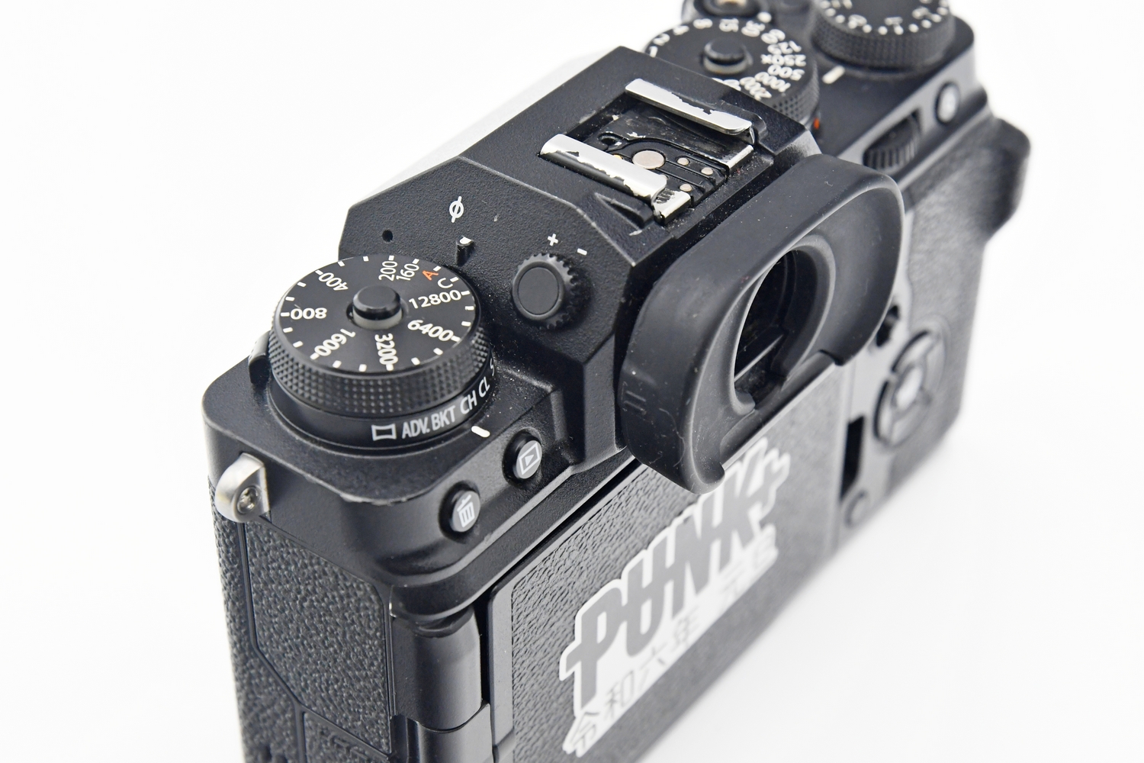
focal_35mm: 78
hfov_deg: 26.0
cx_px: 572
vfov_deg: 17.5
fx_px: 2478
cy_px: 382
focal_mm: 52
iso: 1600
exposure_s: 1/100
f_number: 8
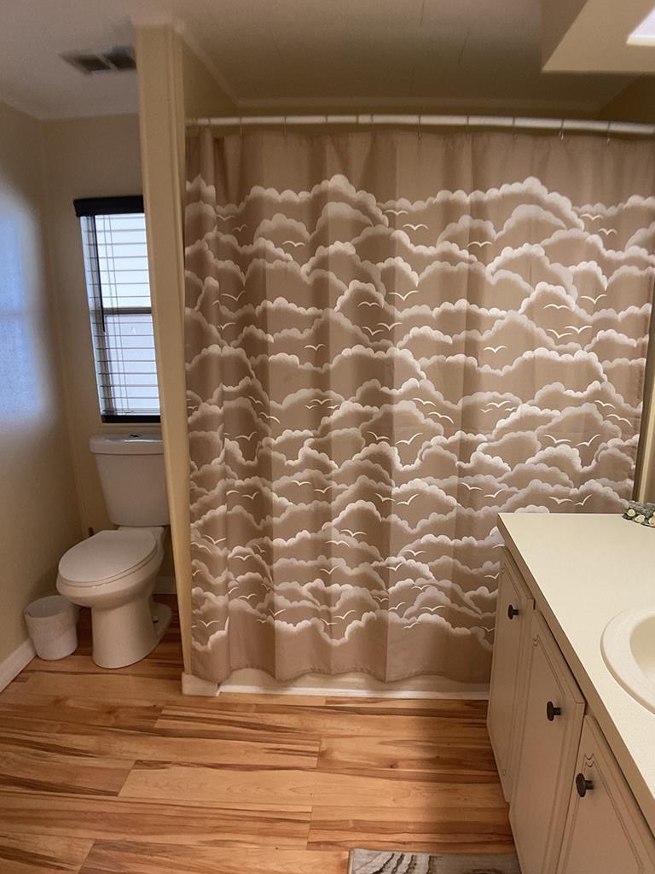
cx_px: 370
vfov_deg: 53.8
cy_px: 487
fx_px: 858
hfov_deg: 41.7
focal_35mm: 34
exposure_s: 1/60
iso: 100
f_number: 1.8
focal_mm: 3
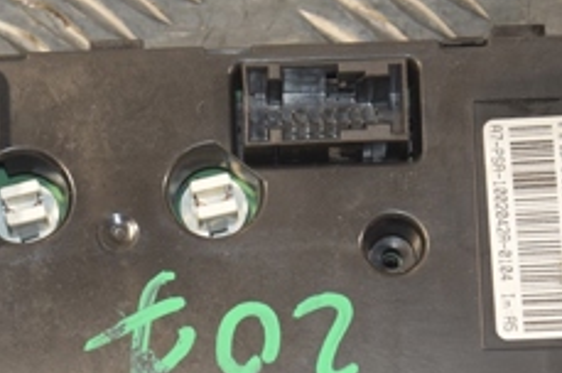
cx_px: 172
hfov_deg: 7.9
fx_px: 4053
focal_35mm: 260
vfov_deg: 5.3
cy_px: 204
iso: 800
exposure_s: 1/200
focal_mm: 62
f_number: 5.3
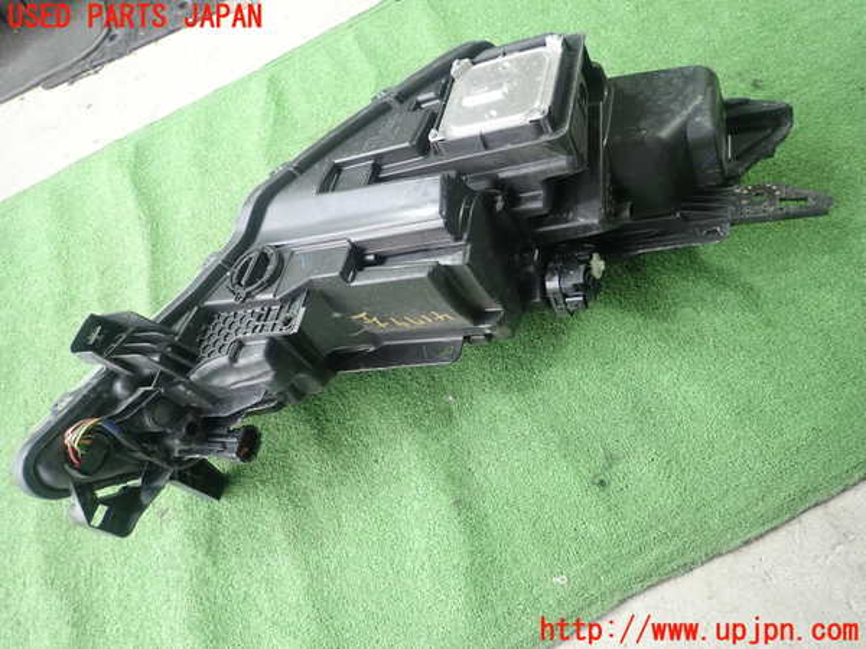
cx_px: 433
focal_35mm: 25
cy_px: 324
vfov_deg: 54.9
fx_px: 625
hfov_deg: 69.4
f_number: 2
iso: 200
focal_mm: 4.5
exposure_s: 1/50
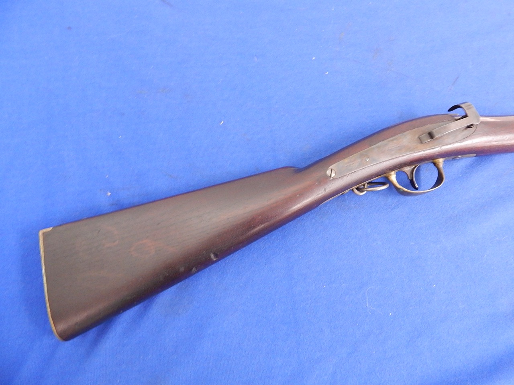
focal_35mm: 22
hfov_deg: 76.4
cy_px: 192
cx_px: 257
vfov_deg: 61.1
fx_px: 327
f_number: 3
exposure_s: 1/8
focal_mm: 4
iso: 450
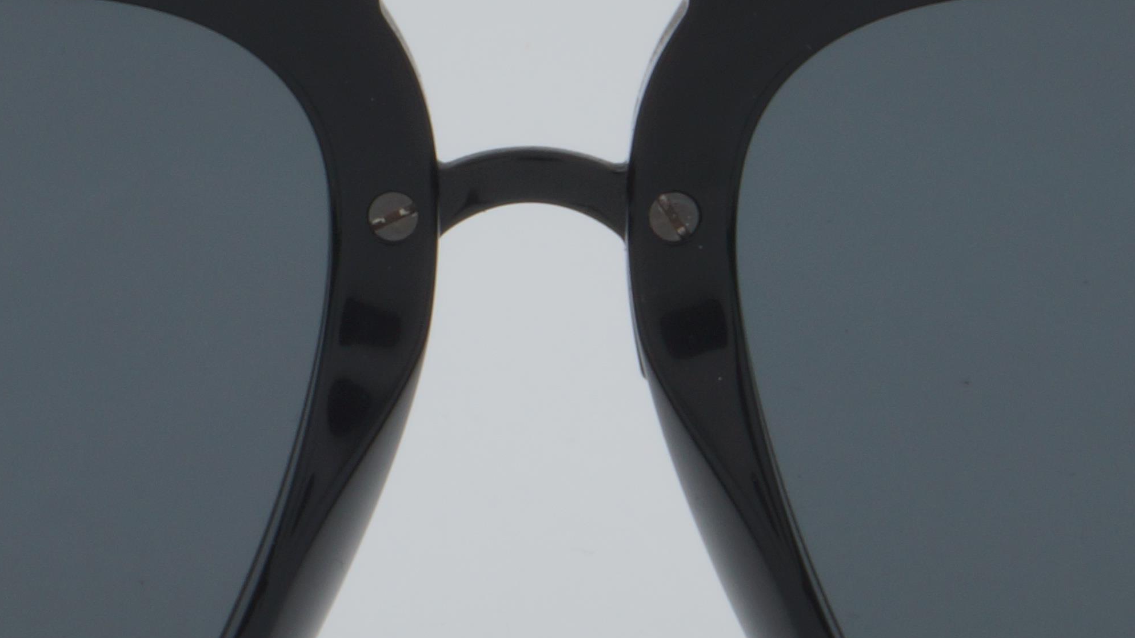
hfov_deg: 10.1
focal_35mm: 214
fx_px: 6428
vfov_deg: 5.7
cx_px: 511
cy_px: 390
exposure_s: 1/4
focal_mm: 45
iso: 100
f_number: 32
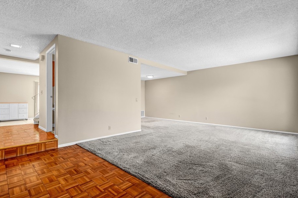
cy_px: 103
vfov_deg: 70.4
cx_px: 140
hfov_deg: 93.2
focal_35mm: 17
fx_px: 141
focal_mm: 10
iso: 400
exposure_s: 1/4
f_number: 9
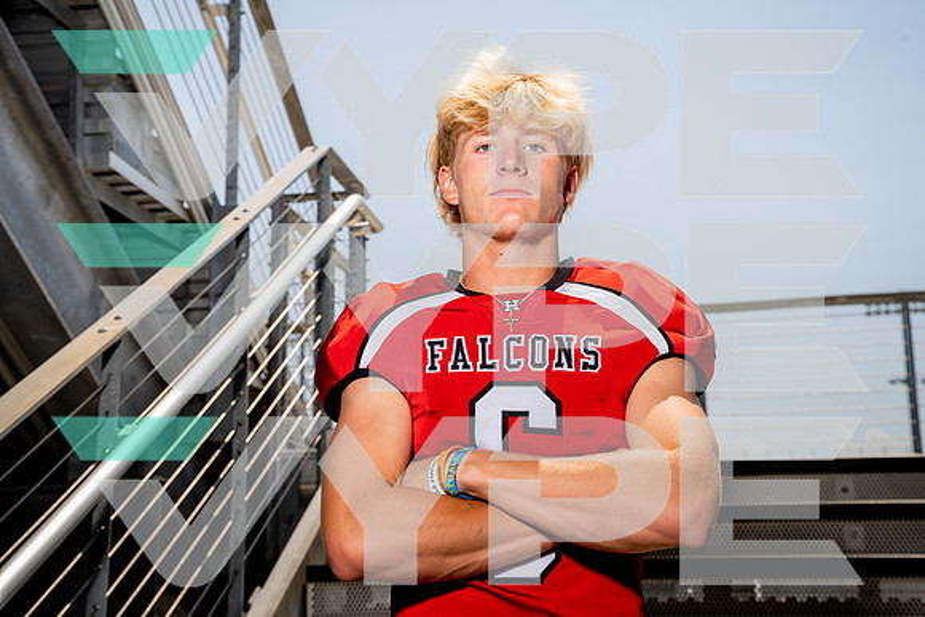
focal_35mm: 58
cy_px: 308
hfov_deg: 34.5
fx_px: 1491
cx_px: 462
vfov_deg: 23.4
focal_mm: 58
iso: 100
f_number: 8
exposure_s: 1/250
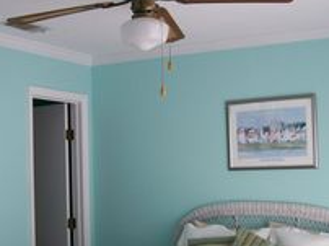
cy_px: 160
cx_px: 116
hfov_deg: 31.0
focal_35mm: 62
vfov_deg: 23.5
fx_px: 589
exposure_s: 1/64.8
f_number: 2.7
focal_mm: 5.6
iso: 80
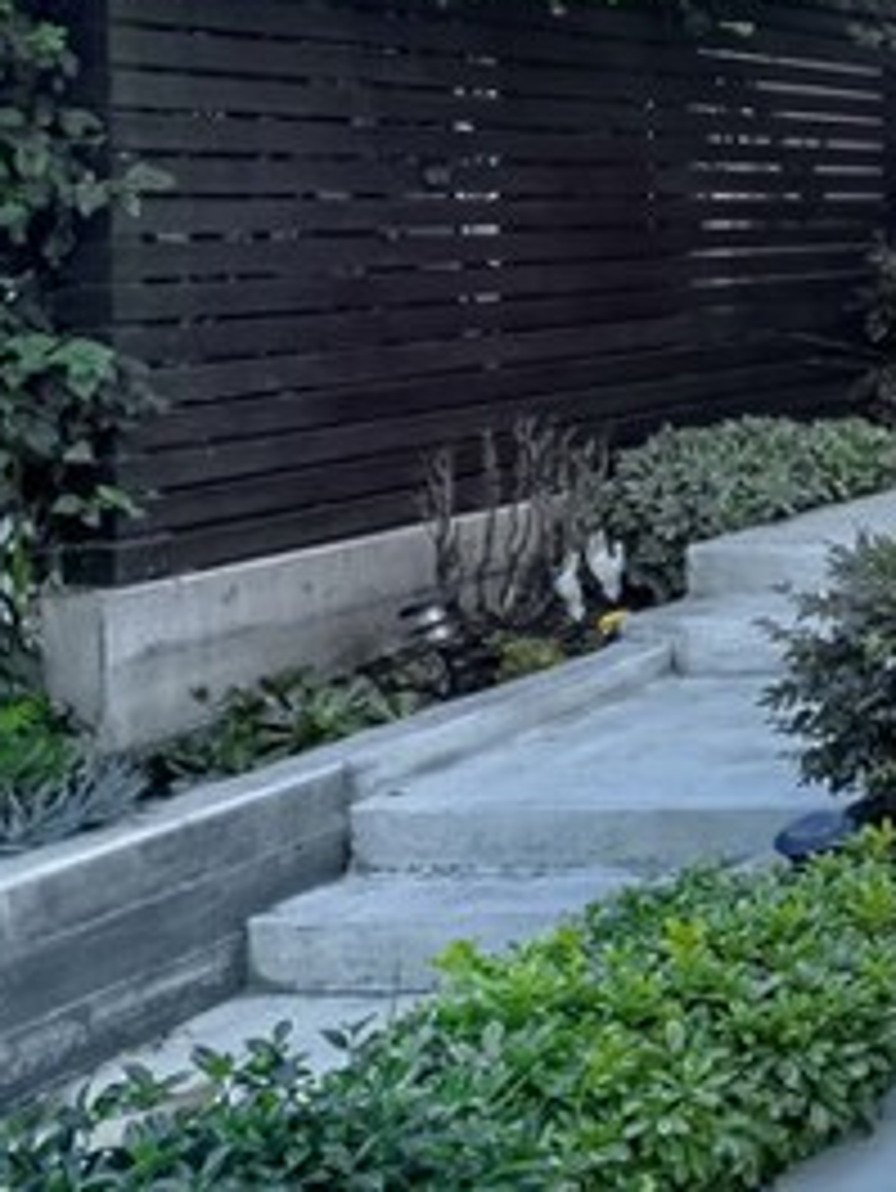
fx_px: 1793
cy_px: -223
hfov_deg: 19.3
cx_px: 1706
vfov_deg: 31.2
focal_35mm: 52
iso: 400
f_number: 13
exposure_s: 1/60
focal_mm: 14
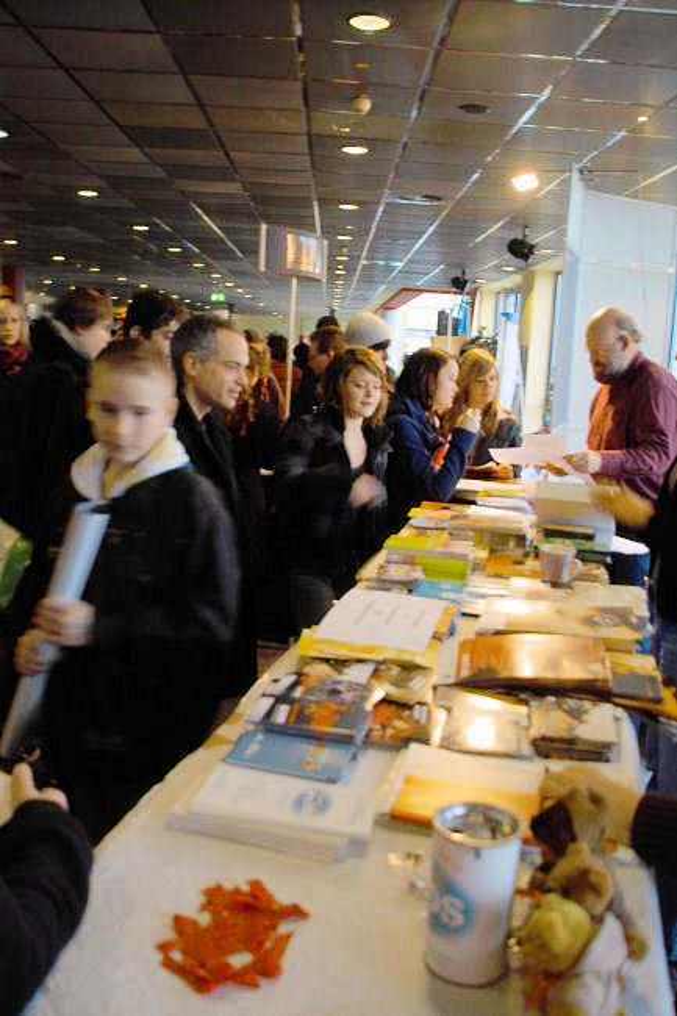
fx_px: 875
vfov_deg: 60.3
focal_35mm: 31
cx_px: 338
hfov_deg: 42.3
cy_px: 508
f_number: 3.5
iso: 400
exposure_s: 1/15
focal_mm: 18
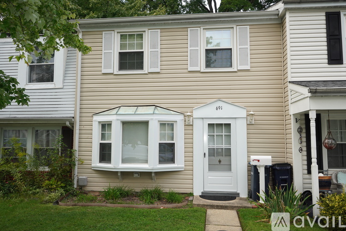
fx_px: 288
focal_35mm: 30
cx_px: 173
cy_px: 116
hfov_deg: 61.9
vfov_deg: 43.6
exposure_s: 1/160
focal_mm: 20
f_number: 4
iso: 100
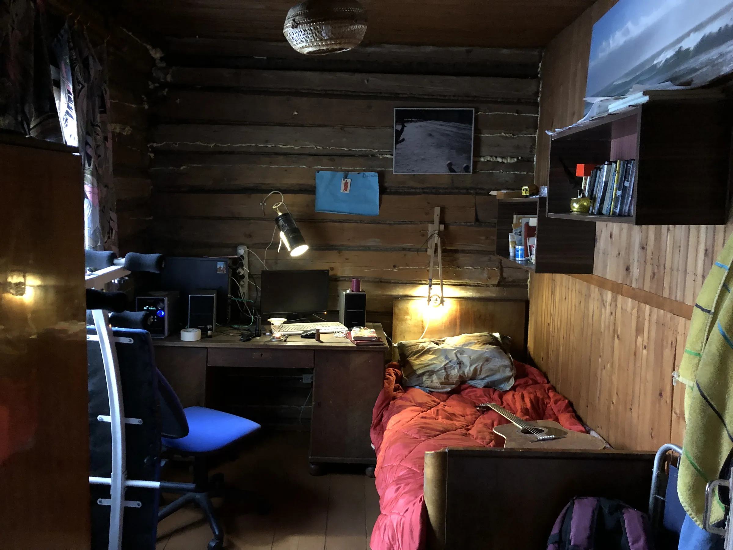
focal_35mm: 28
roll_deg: -1.3
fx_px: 593
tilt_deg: -6.9
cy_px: 275
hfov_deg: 63.4
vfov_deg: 49.7
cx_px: 366
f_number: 1.8
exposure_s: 1/4
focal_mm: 4
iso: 100
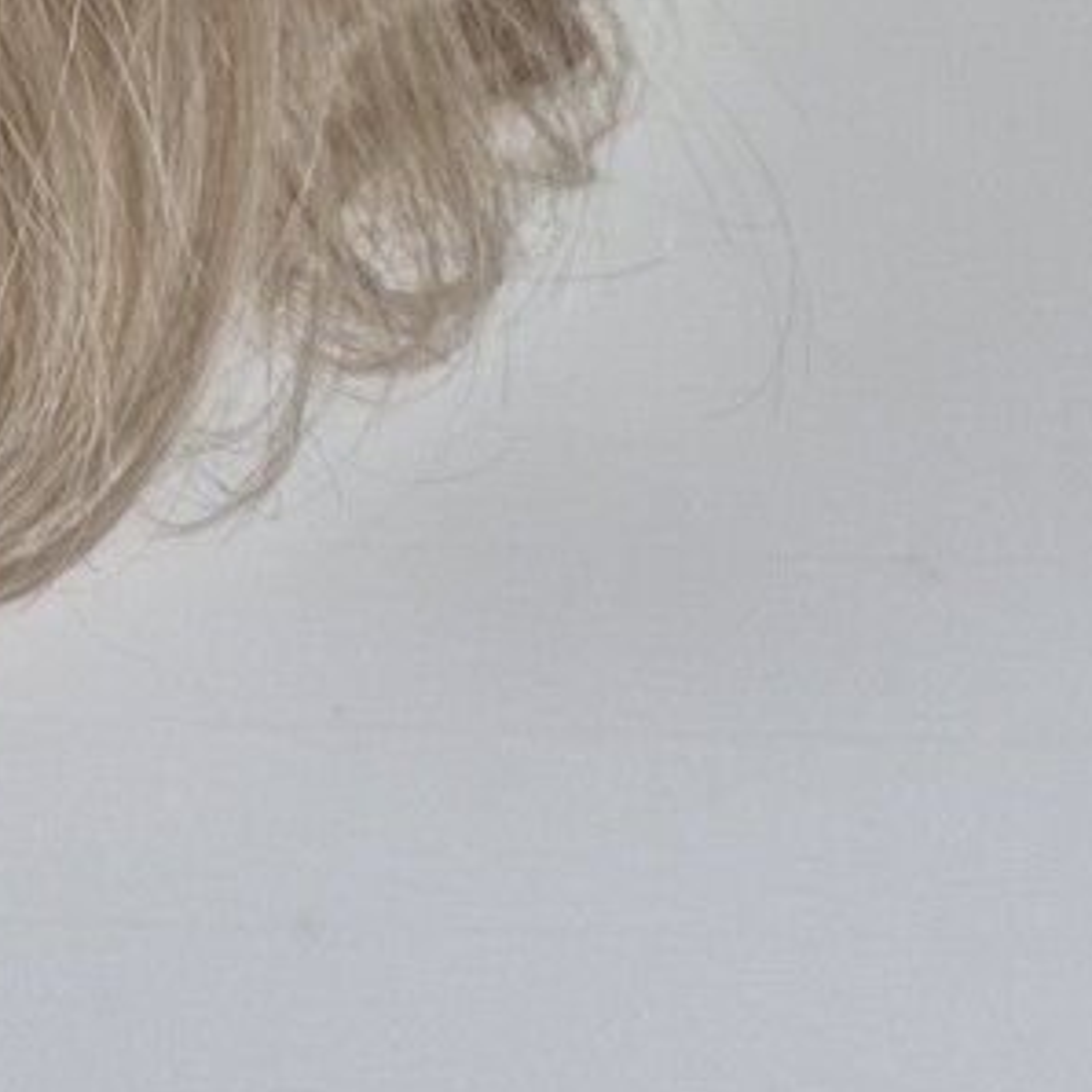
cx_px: -282
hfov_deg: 19.6
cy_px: -916
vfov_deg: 17.1
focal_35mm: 82
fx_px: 2927
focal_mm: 5.4
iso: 80
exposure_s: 1/180
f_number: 1.8
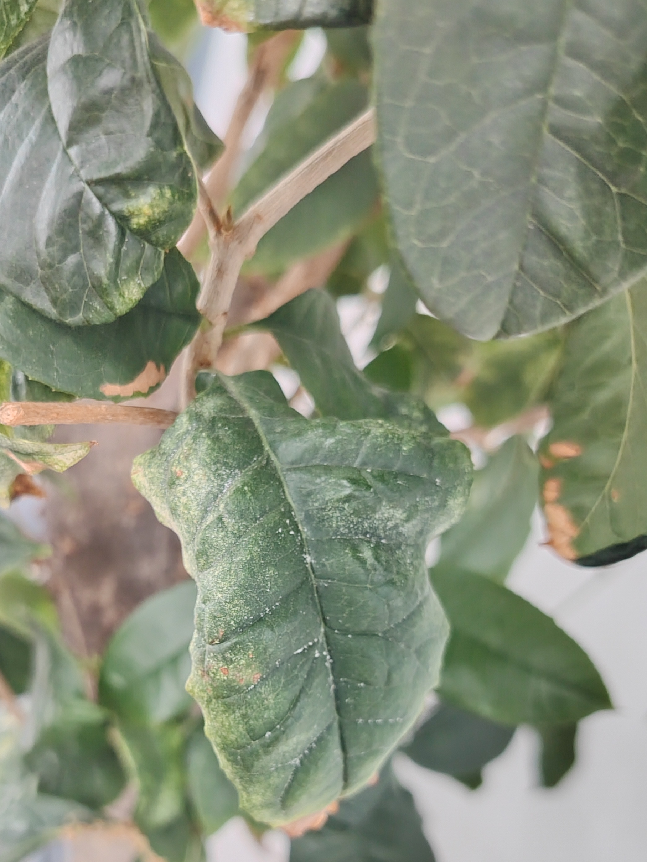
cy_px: 604
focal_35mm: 38
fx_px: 947
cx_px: 260
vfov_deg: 47.8
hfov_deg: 37.6
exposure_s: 1/33
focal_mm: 5.25
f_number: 1.8
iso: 500
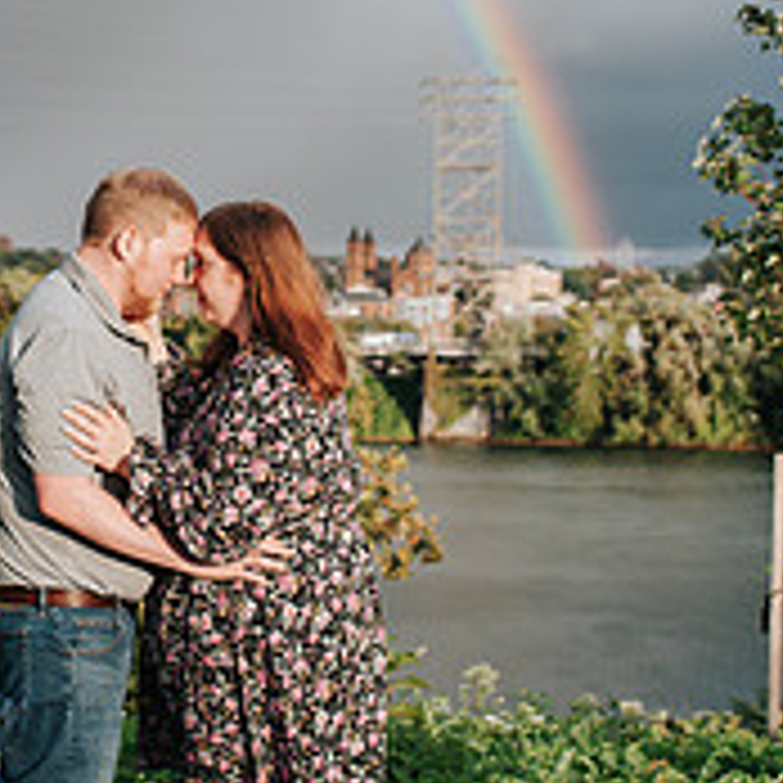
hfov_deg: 22.3
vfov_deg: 22.5
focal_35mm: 77
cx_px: 230
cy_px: 369
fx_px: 1971
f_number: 3.2
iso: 100
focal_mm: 35
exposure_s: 1/400
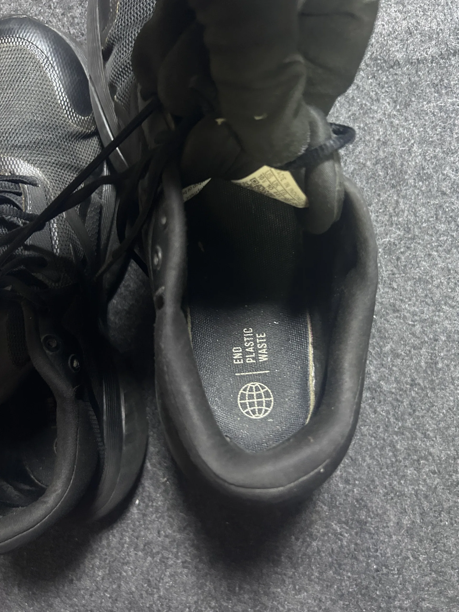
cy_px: 306
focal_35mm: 26
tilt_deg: -71.2
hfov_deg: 53.1
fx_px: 460
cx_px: 230
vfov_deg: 67.3
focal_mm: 5.7
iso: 640
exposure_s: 1/25
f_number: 1.5
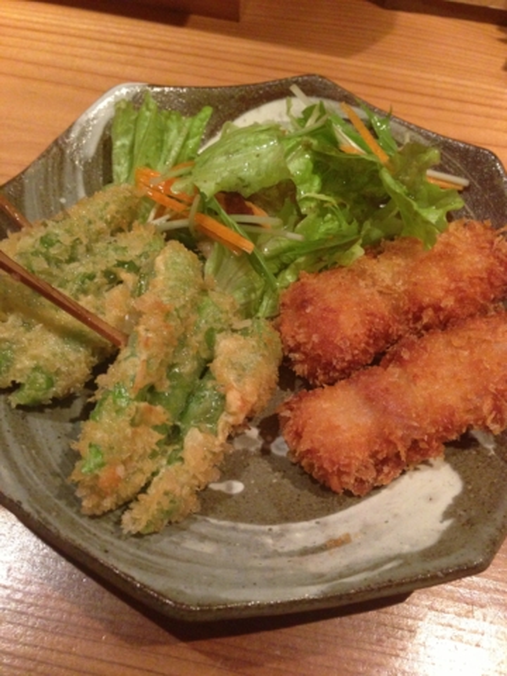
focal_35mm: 33
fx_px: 644
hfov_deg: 42.9
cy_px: 338
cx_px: 254
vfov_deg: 55.4
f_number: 2.4
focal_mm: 4.13
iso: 500
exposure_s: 1/15
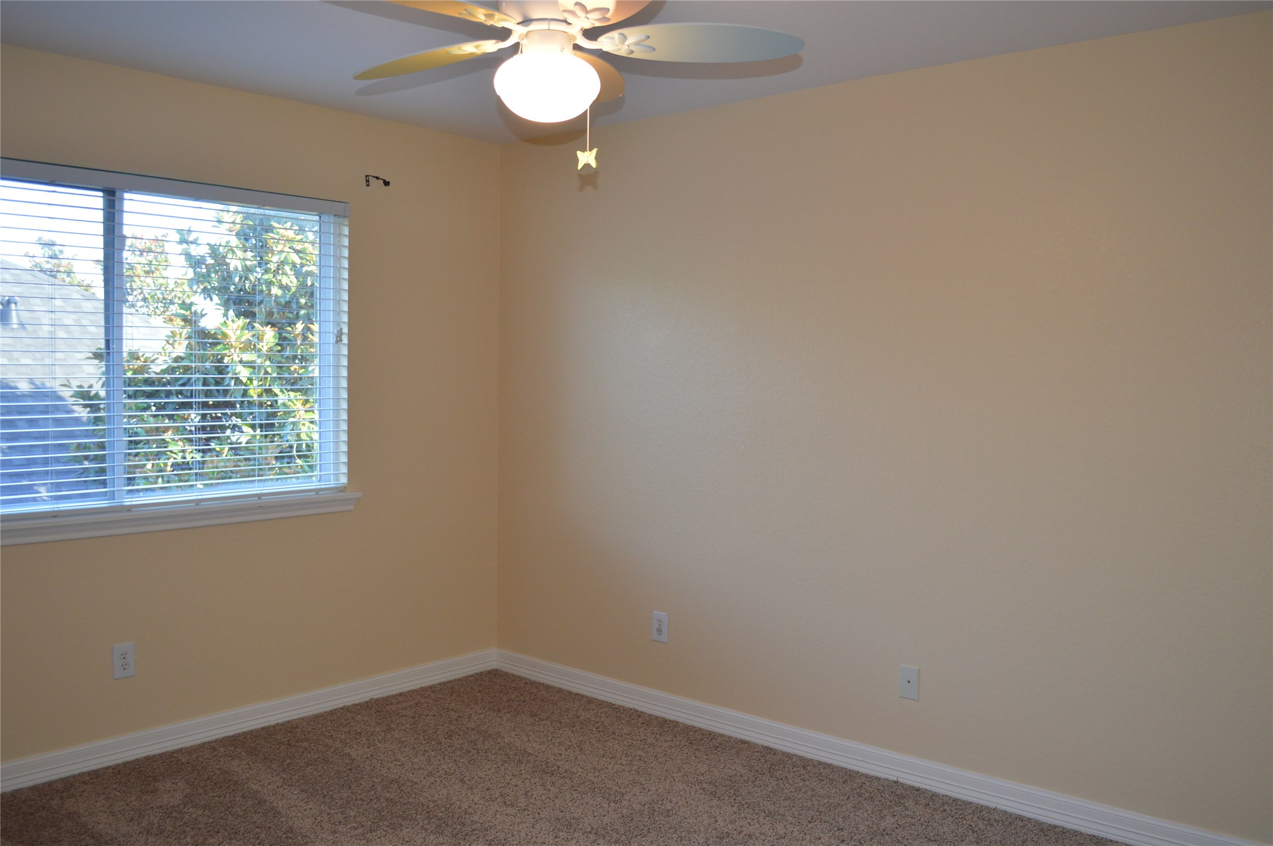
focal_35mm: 30
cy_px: 423
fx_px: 1060
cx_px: 636
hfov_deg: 62.0
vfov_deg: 43.5
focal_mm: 20
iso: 400
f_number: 4
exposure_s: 1/80
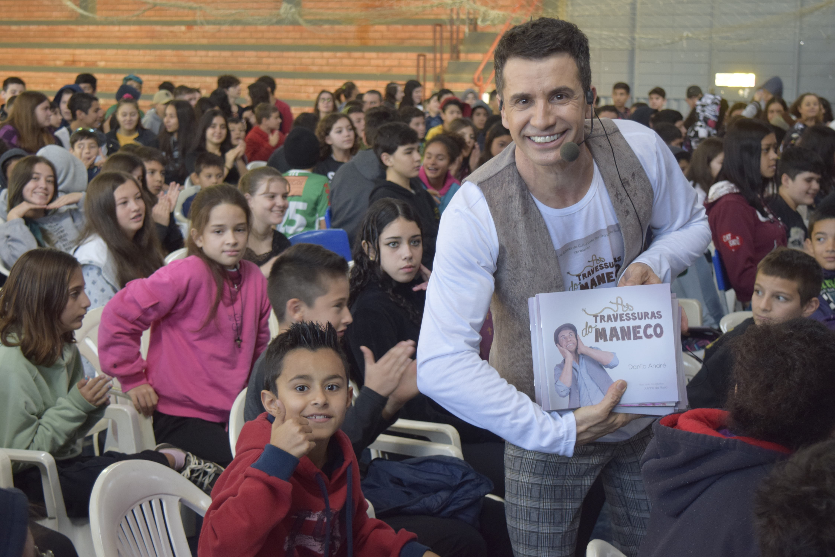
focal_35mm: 60
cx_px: 418
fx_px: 1392
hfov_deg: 33.4
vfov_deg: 22.6
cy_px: 278
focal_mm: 40
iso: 800
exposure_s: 1/60
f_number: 5
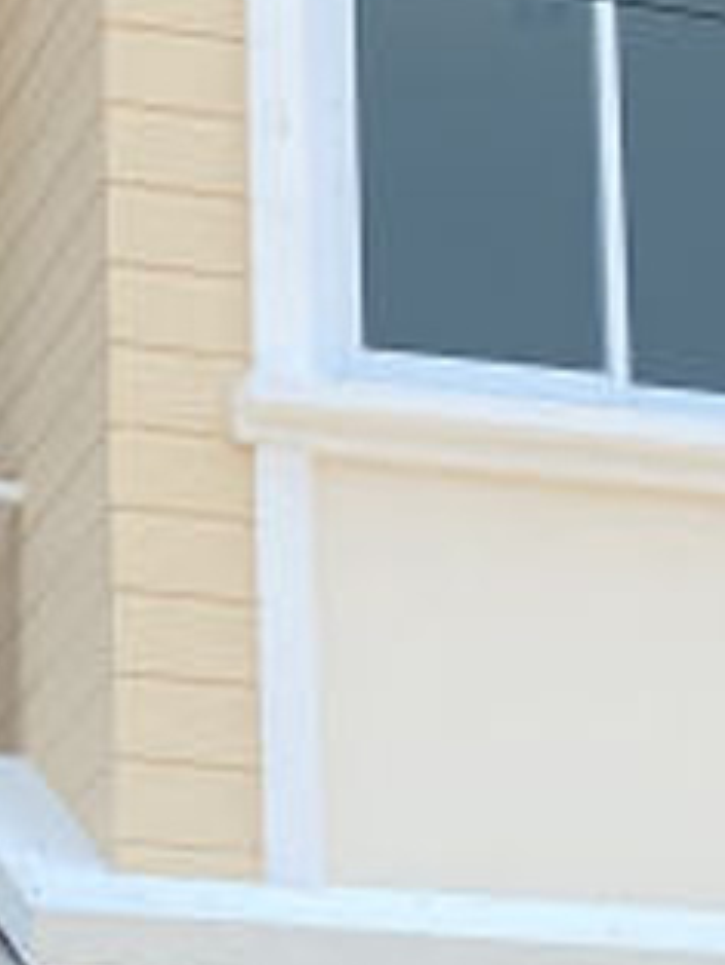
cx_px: 46
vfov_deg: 11.5
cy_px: 987
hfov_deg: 8.7
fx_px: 4744
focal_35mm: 170
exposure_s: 1/1124
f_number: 1.8
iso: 32
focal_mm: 4.25
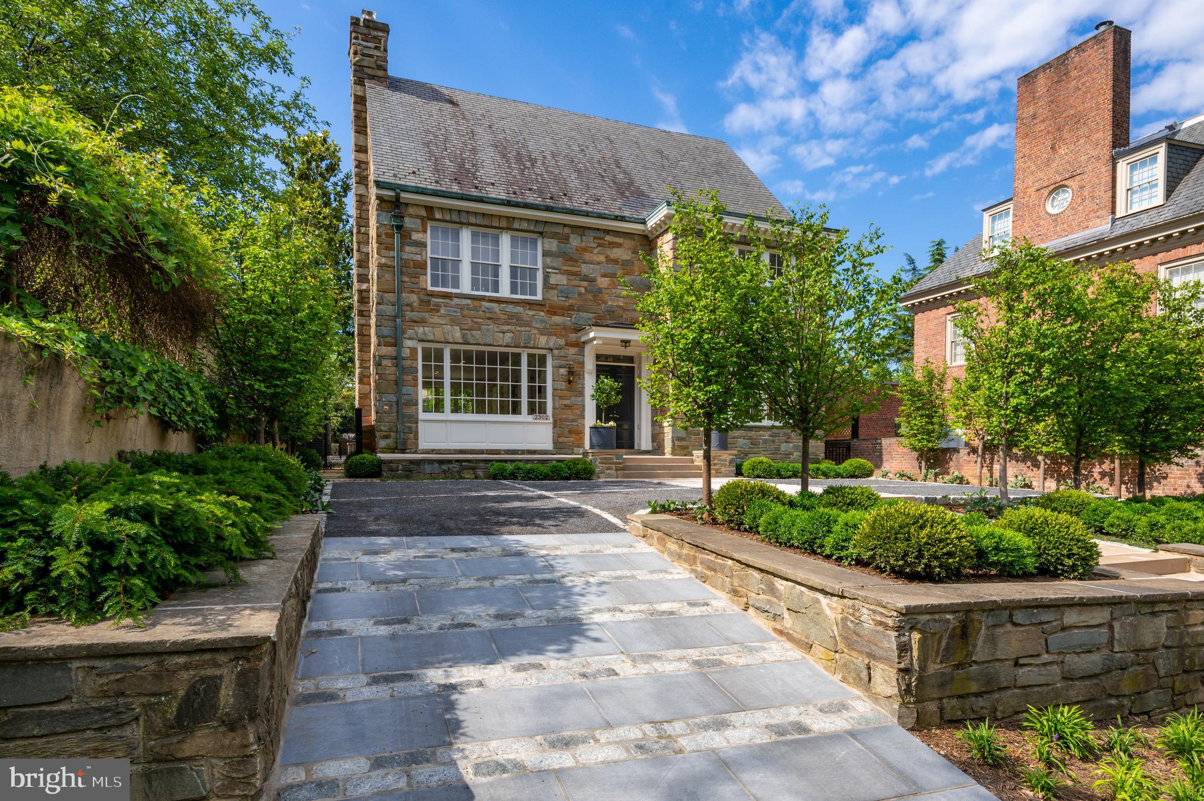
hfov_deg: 87.0
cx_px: 602
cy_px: 400
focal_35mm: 19
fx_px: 635
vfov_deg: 64.5
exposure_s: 1/250
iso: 250
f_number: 13
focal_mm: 19
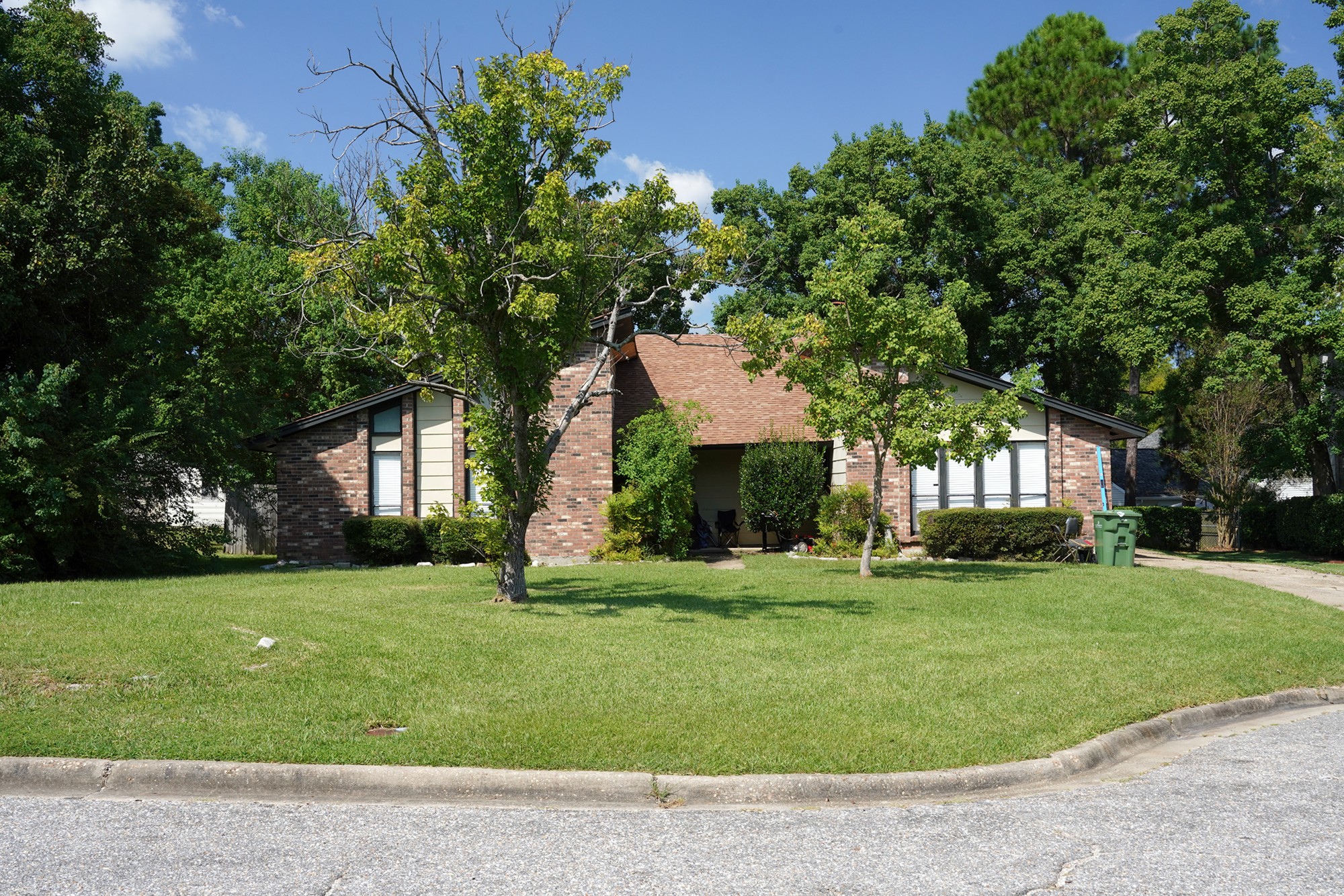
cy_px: 448
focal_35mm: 37
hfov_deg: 51.9
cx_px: 672
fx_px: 1381
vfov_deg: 36.0
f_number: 14
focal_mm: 37
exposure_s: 1/100
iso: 400
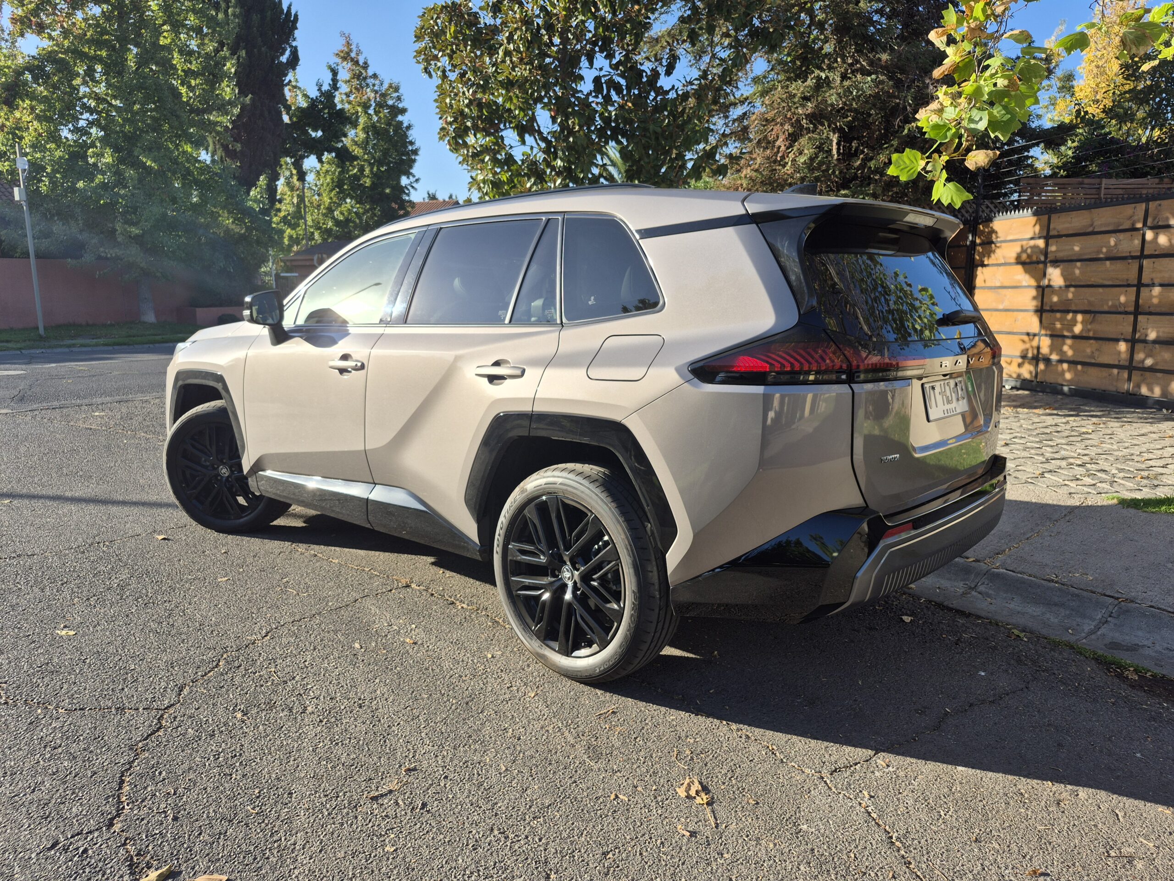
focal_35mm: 23
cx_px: 587
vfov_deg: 58.9
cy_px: 440
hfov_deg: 73.9
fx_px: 780
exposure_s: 1/788
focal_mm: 5.4
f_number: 1.8
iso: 25
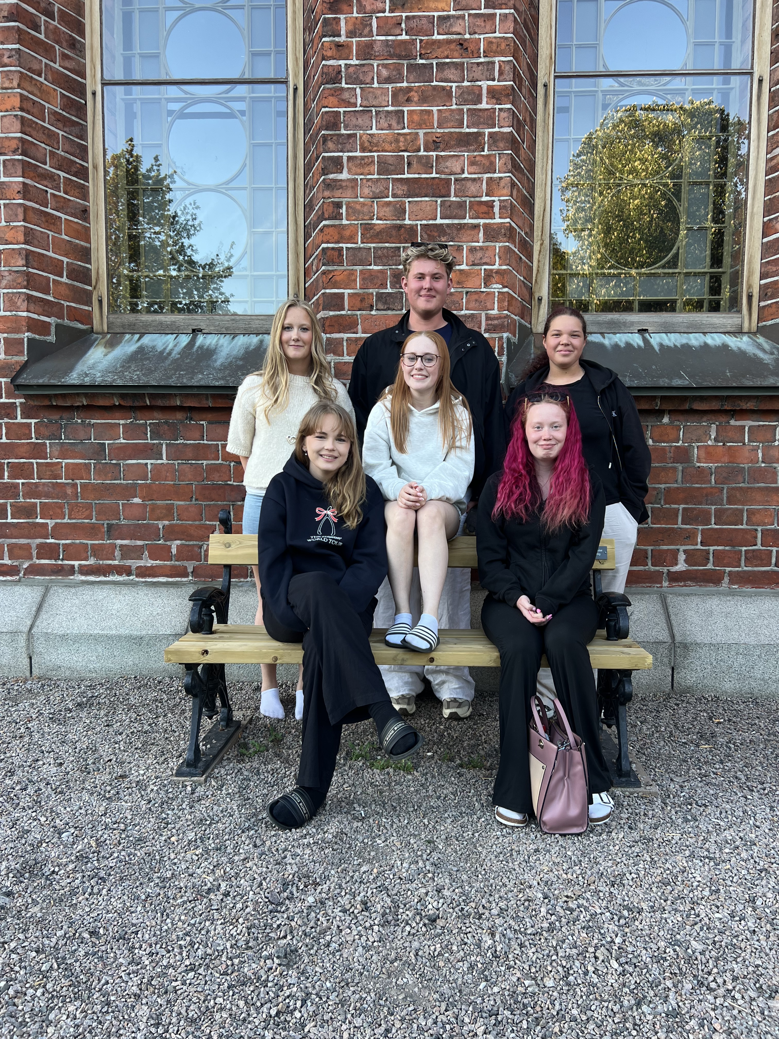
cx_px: 390
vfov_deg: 67.3
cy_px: 520
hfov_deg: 53.1
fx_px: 780
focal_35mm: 26
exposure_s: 1/121
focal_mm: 5.7
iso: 40
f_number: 1.5
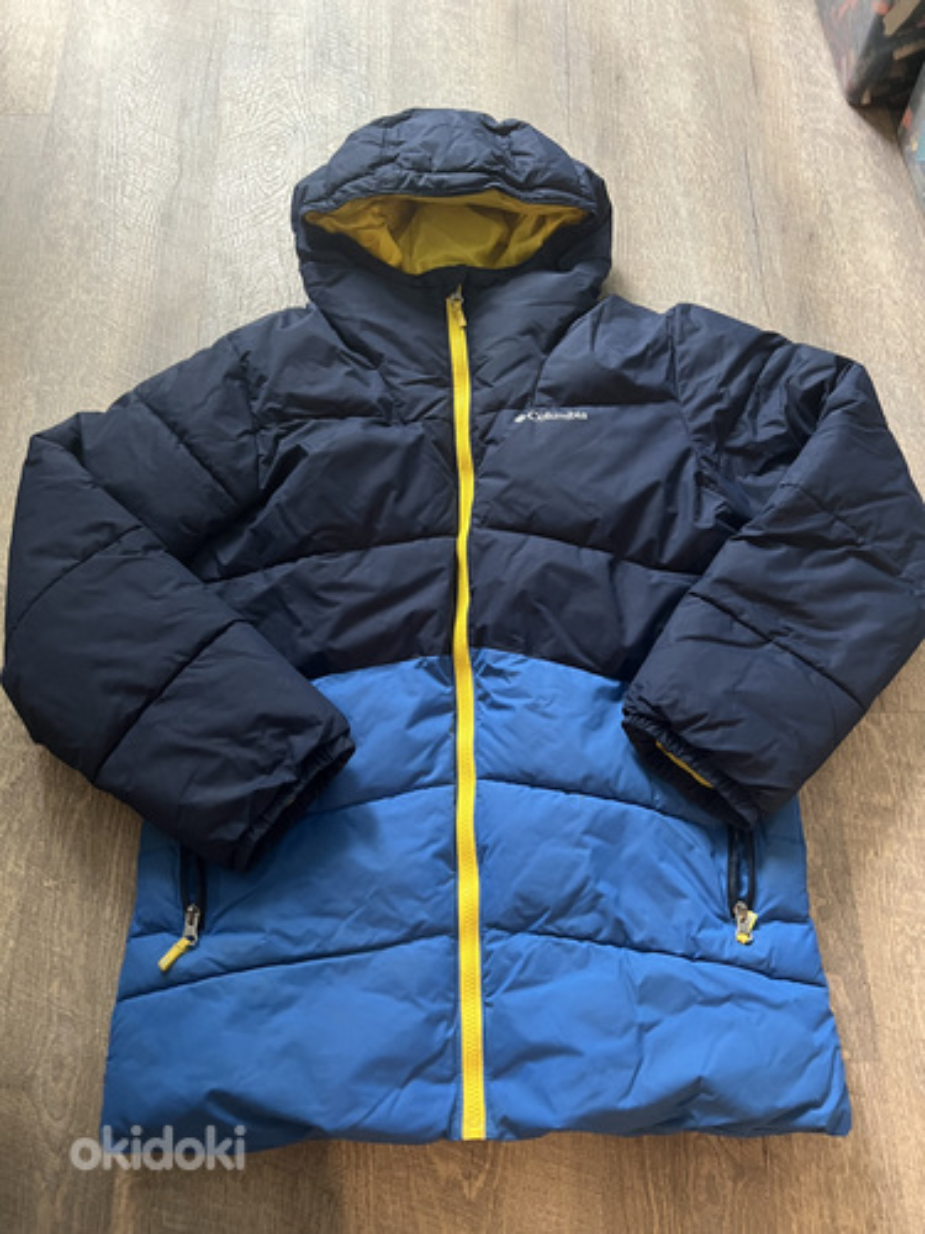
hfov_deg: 53.1
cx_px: 462
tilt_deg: -70.3
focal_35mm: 26
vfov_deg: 67.3
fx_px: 926
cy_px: 617
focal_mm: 5.7
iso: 500
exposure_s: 1/56
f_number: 1.5
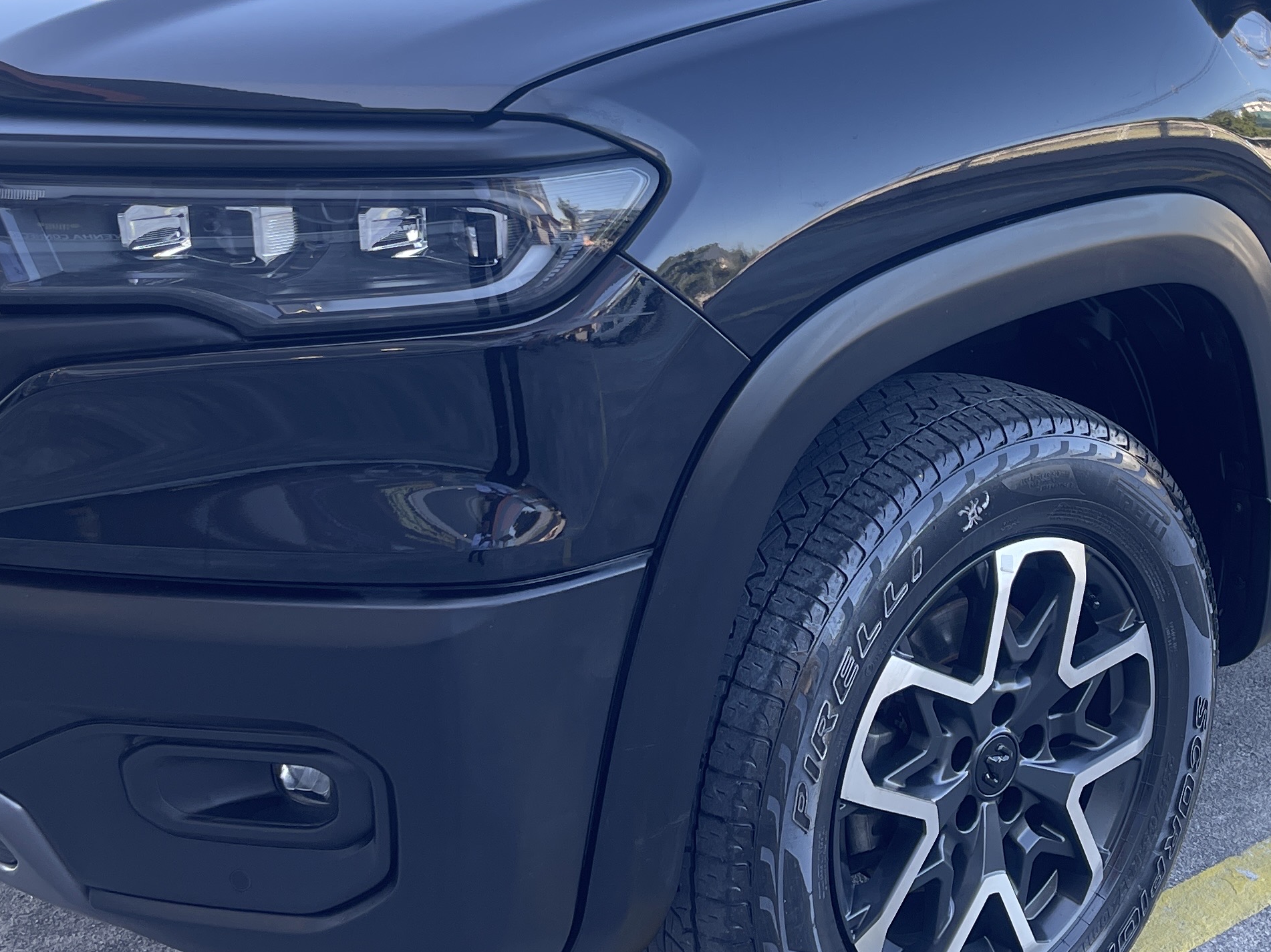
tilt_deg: -10.2
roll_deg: -1.0
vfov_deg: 27.1
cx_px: 851
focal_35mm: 53
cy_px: 214
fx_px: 1946
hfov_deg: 35.8
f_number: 1.6
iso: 50
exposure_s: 1/121
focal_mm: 5.1
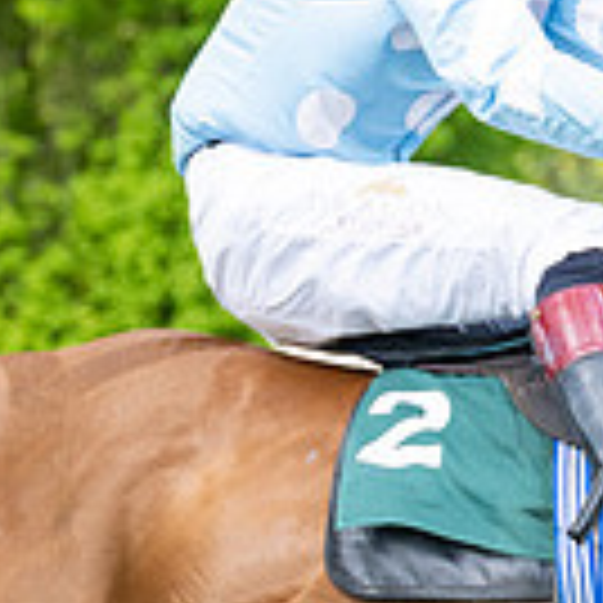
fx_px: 6070
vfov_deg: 5.7
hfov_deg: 5.7
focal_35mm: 308
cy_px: 576
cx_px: 374
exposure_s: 1/2000
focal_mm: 72
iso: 400
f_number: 2.8
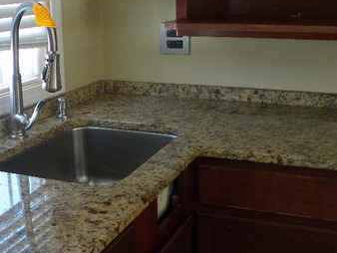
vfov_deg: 27.6
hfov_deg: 35.8
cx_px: 112
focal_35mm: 53
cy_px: 130
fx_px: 516
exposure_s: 1/60
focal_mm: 5
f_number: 3.5
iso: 344
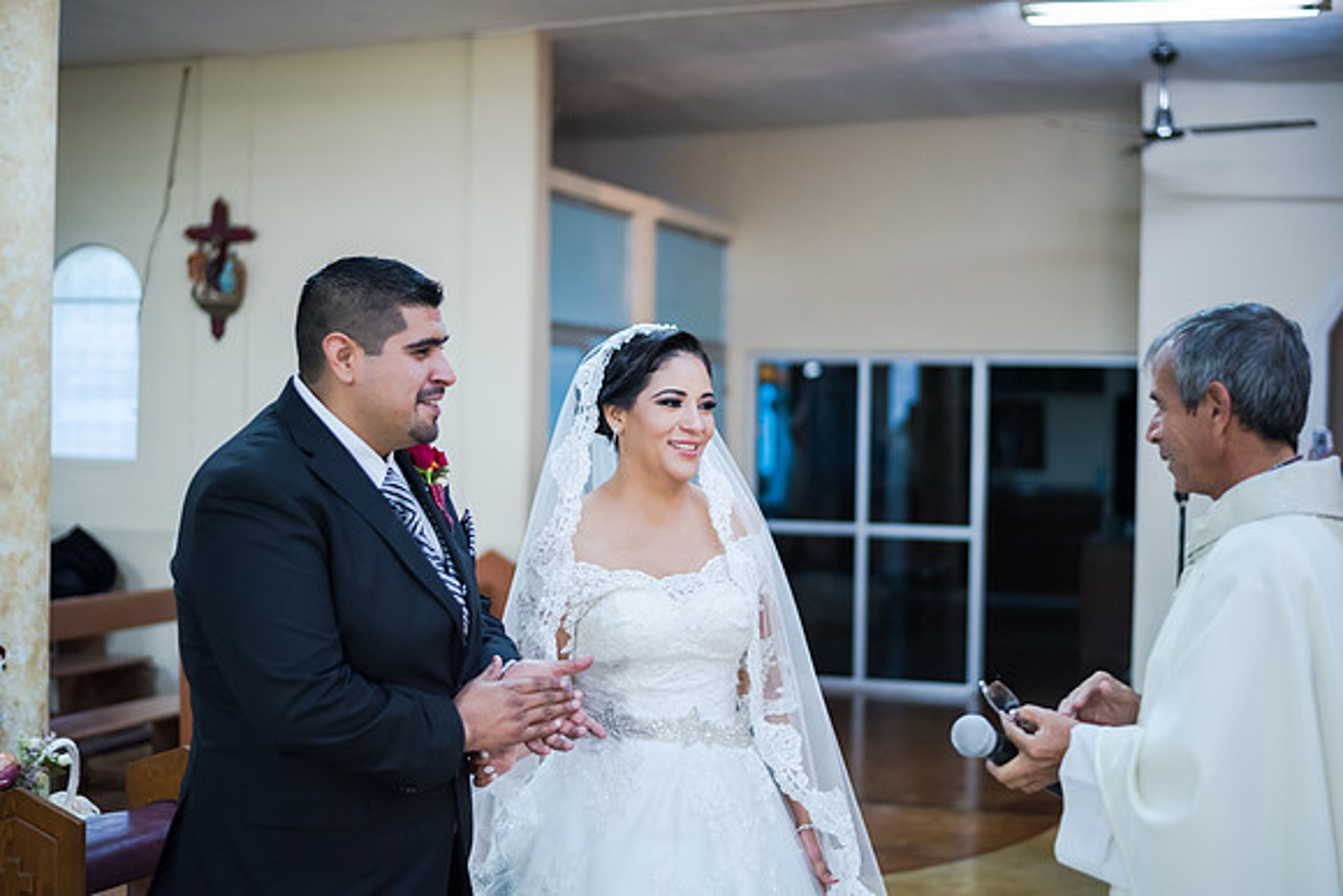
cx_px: 672
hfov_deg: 39.6
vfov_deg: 27.0
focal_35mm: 50
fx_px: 1866
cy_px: 448
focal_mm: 50
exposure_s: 1/160
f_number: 1.8
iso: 1600
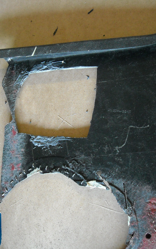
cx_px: 56
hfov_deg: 25.7
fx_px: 340
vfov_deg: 40.3
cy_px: 124
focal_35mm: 50
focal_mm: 5.7
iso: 400
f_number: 2.8
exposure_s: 1/60
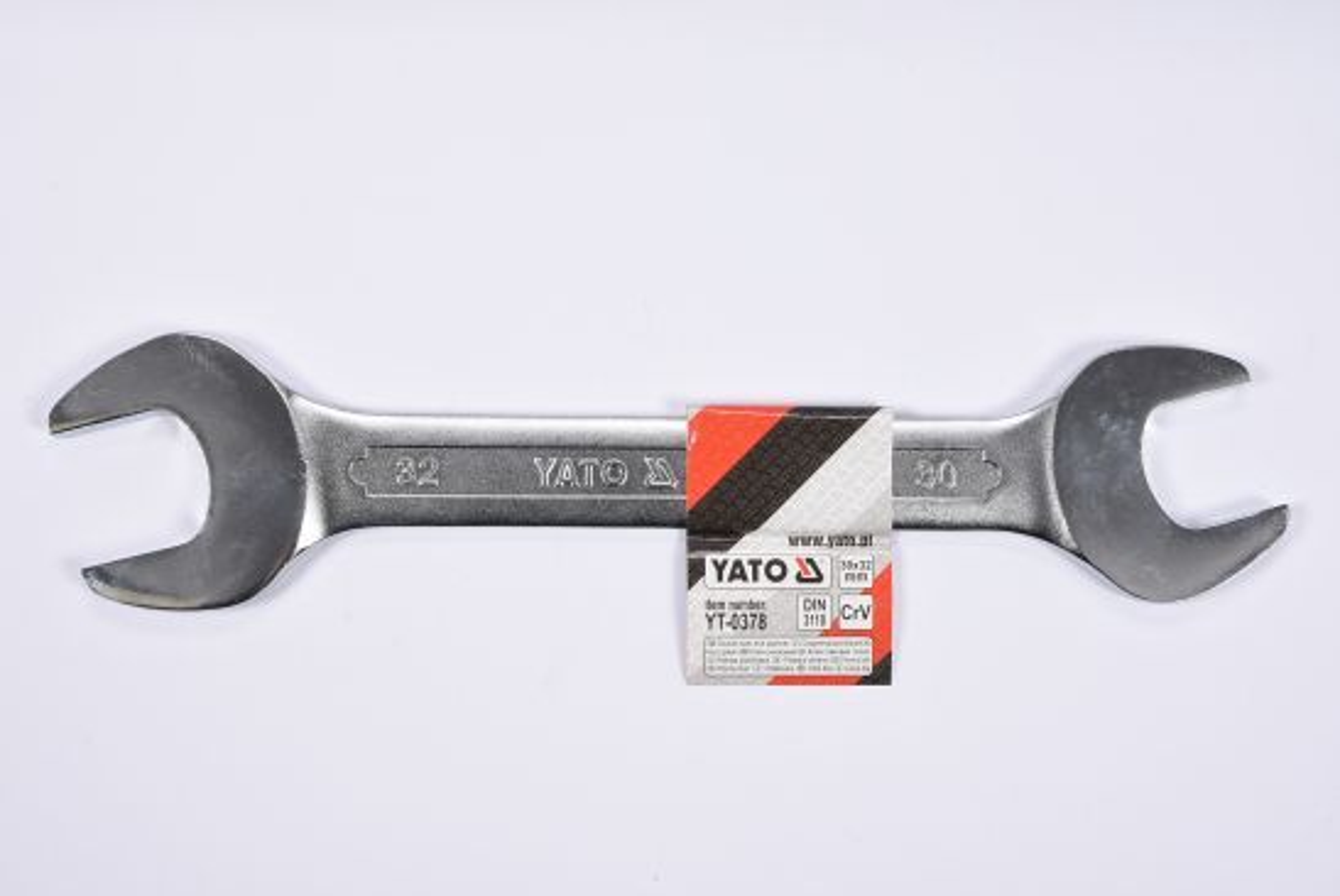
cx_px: 670
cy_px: 448
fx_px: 2347
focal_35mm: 63
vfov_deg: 21.6
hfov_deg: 31.9
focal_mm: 42
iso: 250
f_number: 16
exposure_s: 1/125
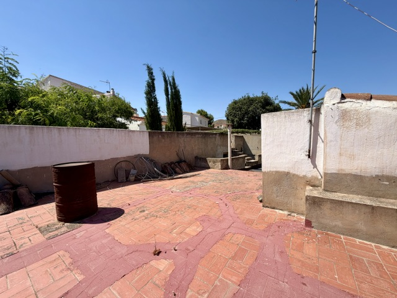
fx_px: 161
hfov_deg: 102.1
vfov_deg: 85.7
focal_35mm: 14
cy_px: 149
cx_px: 198
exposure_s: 1/1017
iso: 20
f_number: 2.2
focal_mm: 2.22
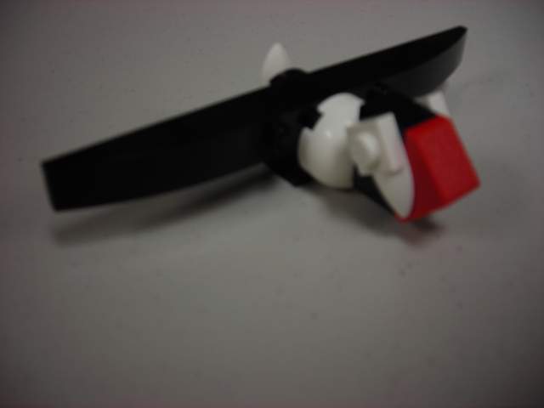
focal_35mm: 38
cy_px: 204
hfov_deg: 49.0
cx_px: 272
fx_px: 597
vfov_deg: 37.7
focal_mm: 6.3
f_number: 3.2
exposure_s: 1/10.6
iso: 50
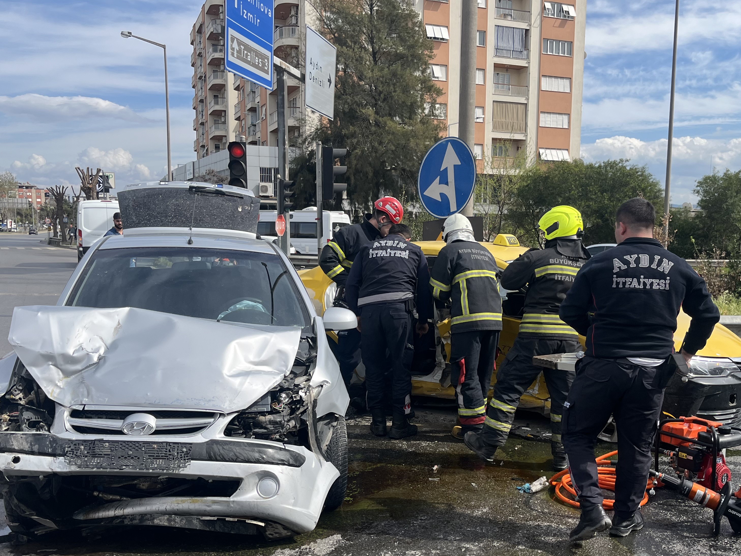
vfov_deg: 39.4
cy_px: 348
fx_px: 771
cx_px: 439
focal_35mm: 36
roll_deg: +0.3
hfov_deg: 51.1
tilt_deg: -6.6
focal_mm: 5.1
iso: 50
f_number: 1.6
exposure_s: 1/2463
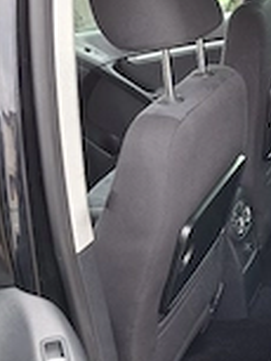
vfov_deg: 31.5
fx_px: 625
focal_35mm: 60
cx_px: 302
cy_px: 281
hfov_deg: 22.9
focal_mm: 5.54
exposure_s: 1/100
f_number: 1.8
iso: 100
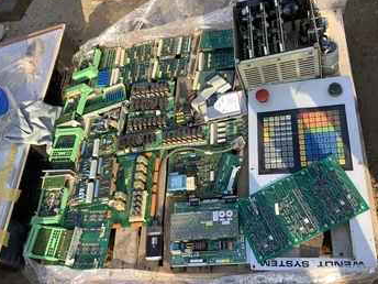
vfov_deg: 39.6
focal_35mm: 36
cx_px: 196
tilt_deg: -56.7
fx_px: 393
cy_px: 124
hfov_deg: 51.3
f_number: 2.4
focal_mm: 3.3
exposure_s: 1/381
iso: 25
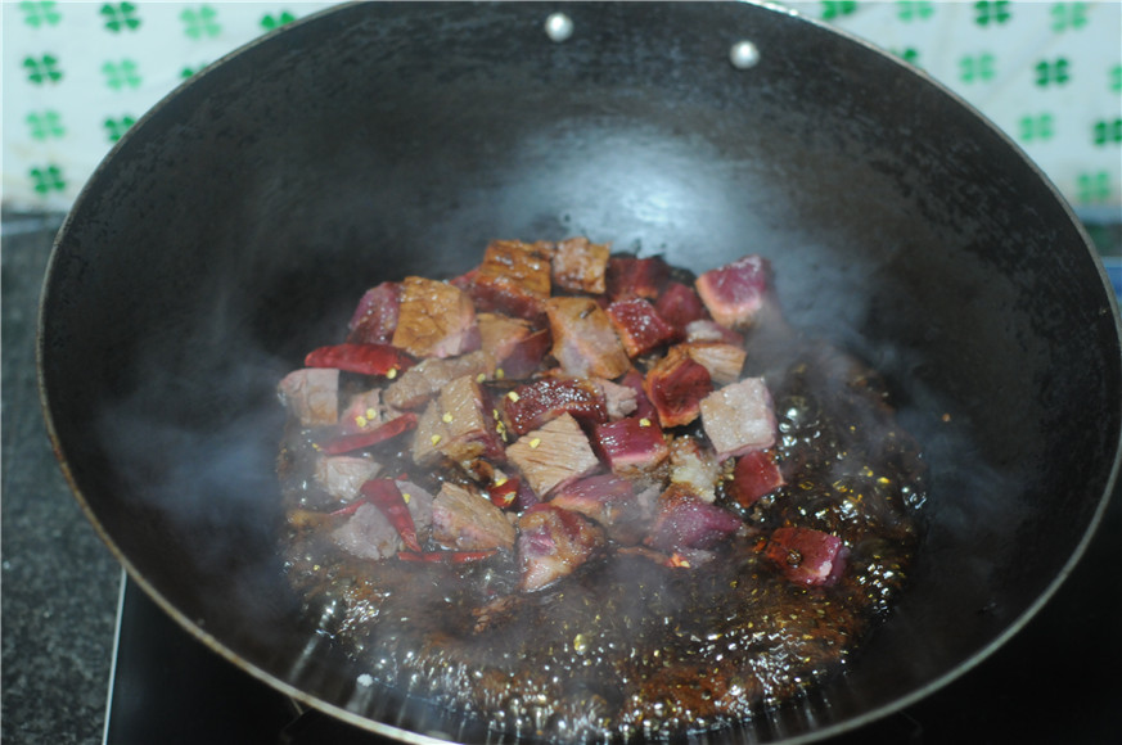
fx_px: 2335
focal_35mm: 75
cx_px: 561
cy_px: 372
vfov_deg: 18.1
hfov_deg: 27.0
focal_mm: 50
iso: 1000
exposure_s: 1/15
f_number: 2.5
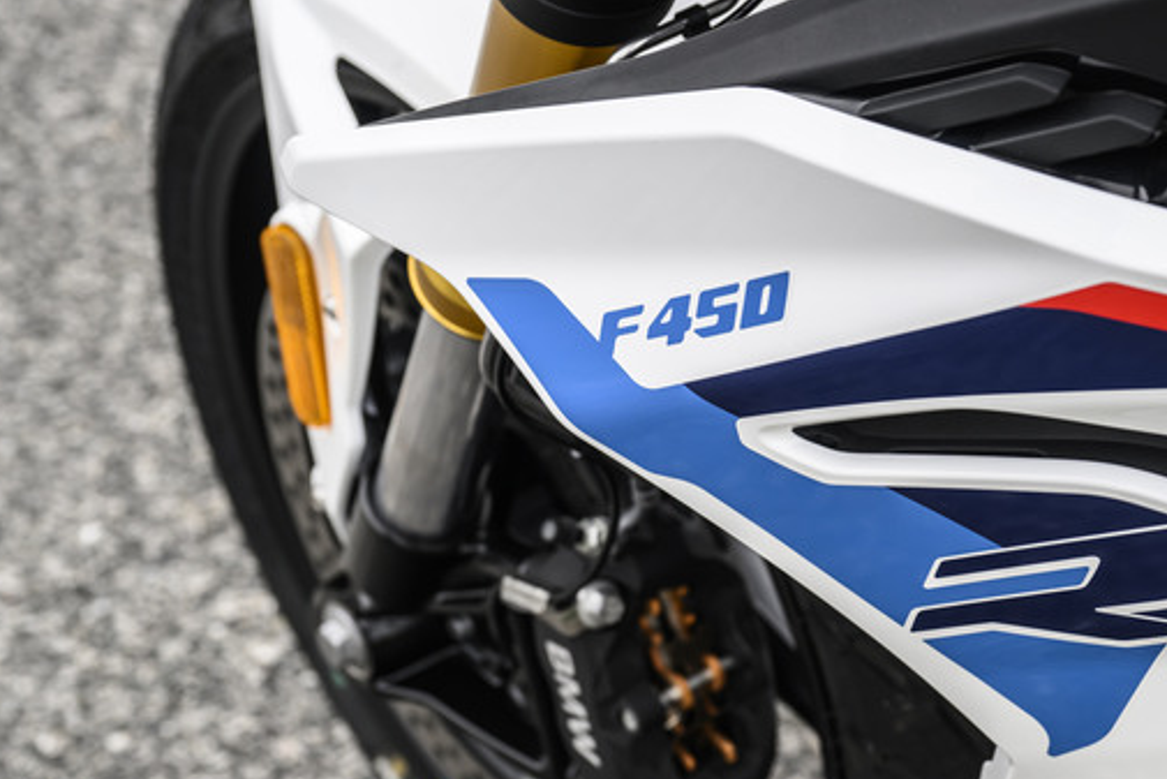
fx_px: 4053
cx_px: 885
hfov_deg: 16.3
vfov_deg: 11.0
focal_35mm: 125
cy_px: 472
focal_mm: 81
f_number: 5.6
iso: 250
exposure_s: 1/80
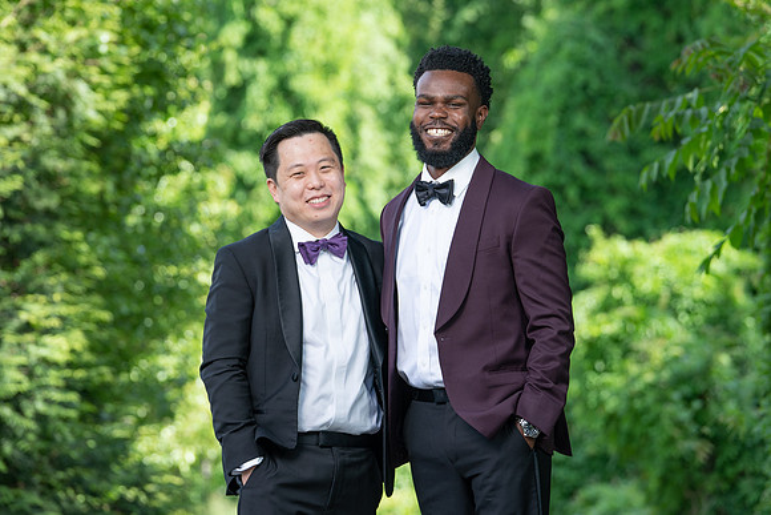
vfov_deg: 9.8
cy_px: 228
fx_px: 2994
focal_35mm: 140
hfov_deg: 14.7
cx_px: 367
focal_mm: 122
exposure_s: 1/200
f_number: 4
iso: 100
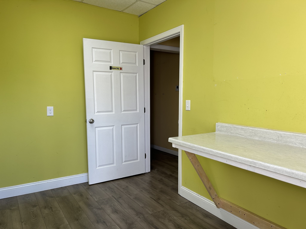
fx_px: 230
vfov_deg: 53.1
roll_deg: -0.6
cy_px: 114
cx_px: 153
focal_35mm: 26
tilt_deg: -5.2
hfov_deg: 67.3
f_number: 1.5
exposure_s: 1/137
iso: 32
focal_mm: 5.7
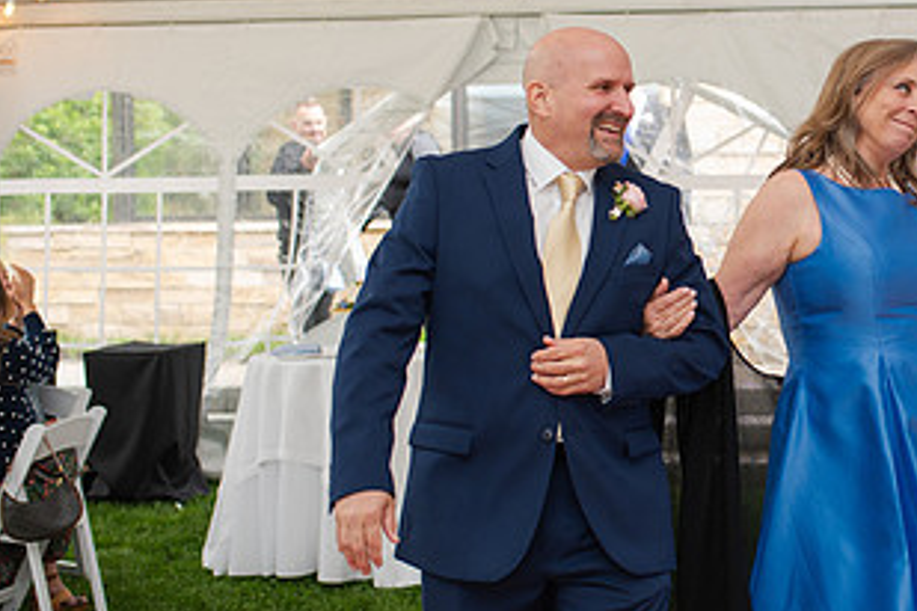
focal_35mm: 72
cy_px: 286
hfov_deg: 27.2
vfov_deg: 18.9
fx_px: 1834
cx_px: 813
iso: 800
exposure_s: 1/200
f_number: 3.2
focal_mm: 35
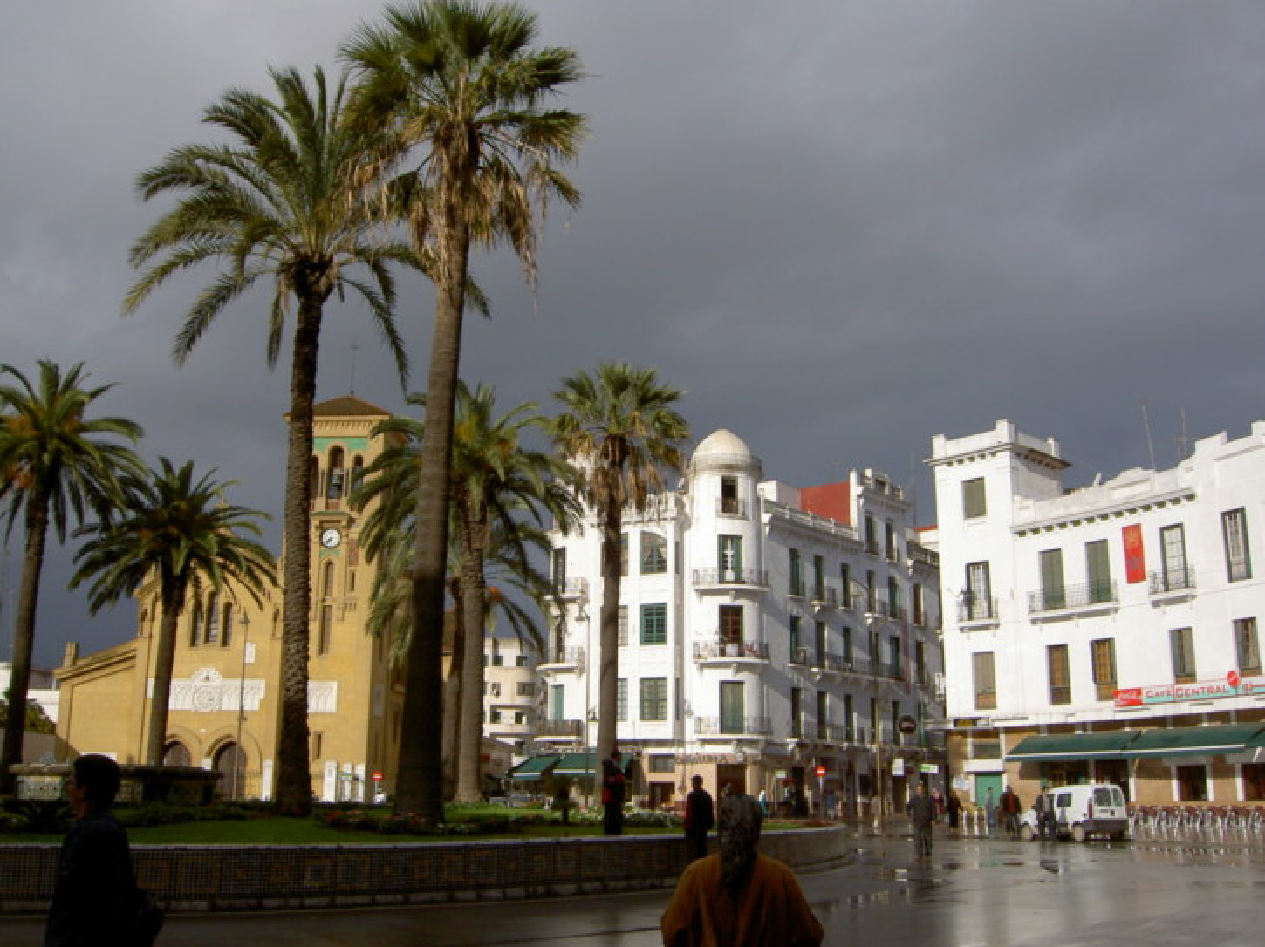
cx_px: 632
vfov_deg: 41.8
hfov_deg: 54.0
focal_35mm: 34
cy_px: 474
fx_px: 1242
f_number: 4.7
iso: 50
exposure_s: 1/800
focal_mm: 5.6
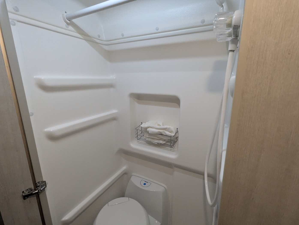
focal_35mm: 16
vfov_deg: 78.2
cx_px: 150
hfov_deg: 94.4
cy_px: 112
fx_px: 138
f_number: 2.2
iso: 534
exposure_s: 1/147
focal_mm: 2.35
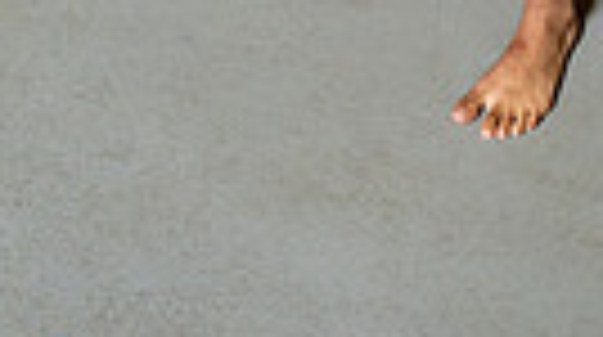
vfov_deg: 10.5
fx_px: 1405
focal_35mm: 88
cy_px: -607
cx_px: 634
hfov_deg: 23.0
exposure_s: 1/250
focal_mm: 25
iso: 1600
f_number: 5.6
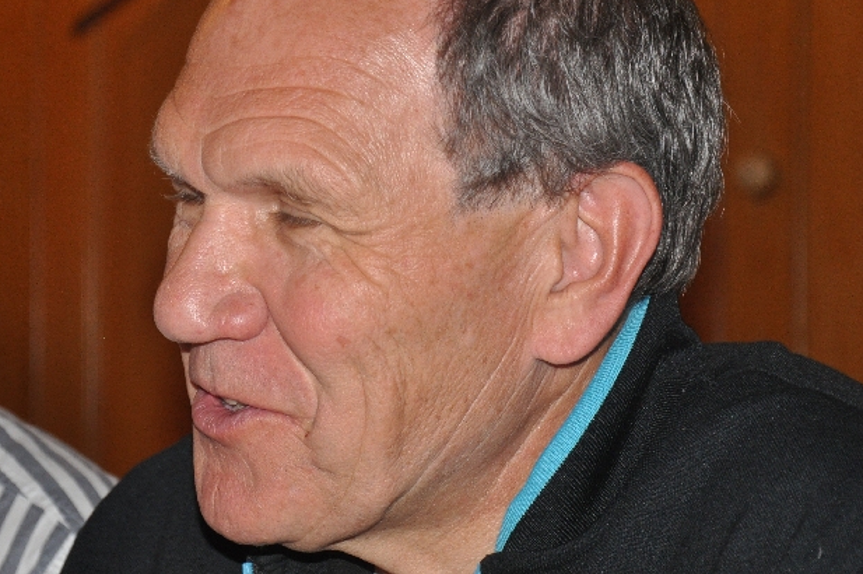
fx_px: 3376
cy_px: 221
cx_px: 267
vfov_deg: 9.7
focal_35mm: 141
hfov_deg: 14.5
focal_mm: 58
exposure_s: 1/60
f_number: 5
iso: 800
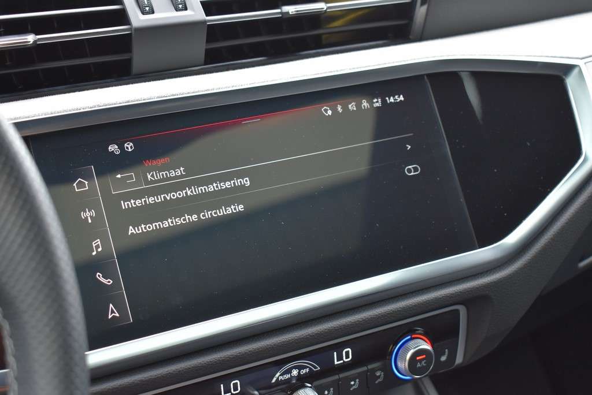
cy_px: 198
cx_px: 296
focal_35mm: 60
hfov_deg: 33.4
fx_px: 987
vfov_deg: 22.7
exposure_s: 1/60
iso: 800
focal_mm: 40
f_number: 4.8
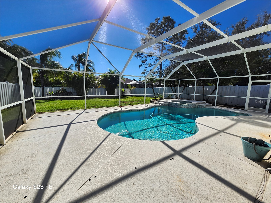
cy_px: 102
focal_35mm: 13
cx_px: 136
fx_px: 102
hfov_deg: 106.2
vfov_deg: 89.9
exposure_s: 1/1654
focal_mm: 1.74
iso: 40
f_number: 2.2
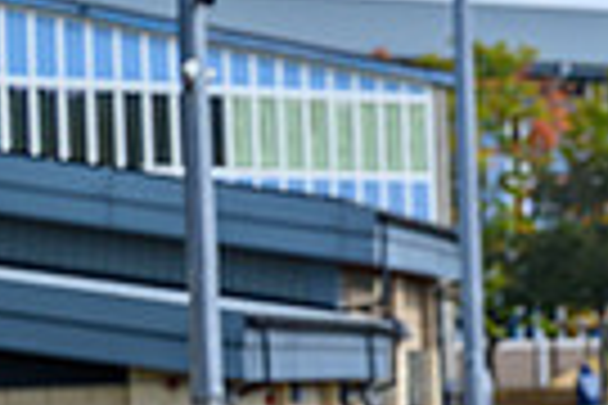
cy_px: 493
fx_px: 5387
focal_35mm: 319
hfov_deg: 6.3
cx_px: 1162
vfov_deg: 4.3
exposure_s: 1/2500
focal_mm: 74
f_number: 3.5
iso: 500
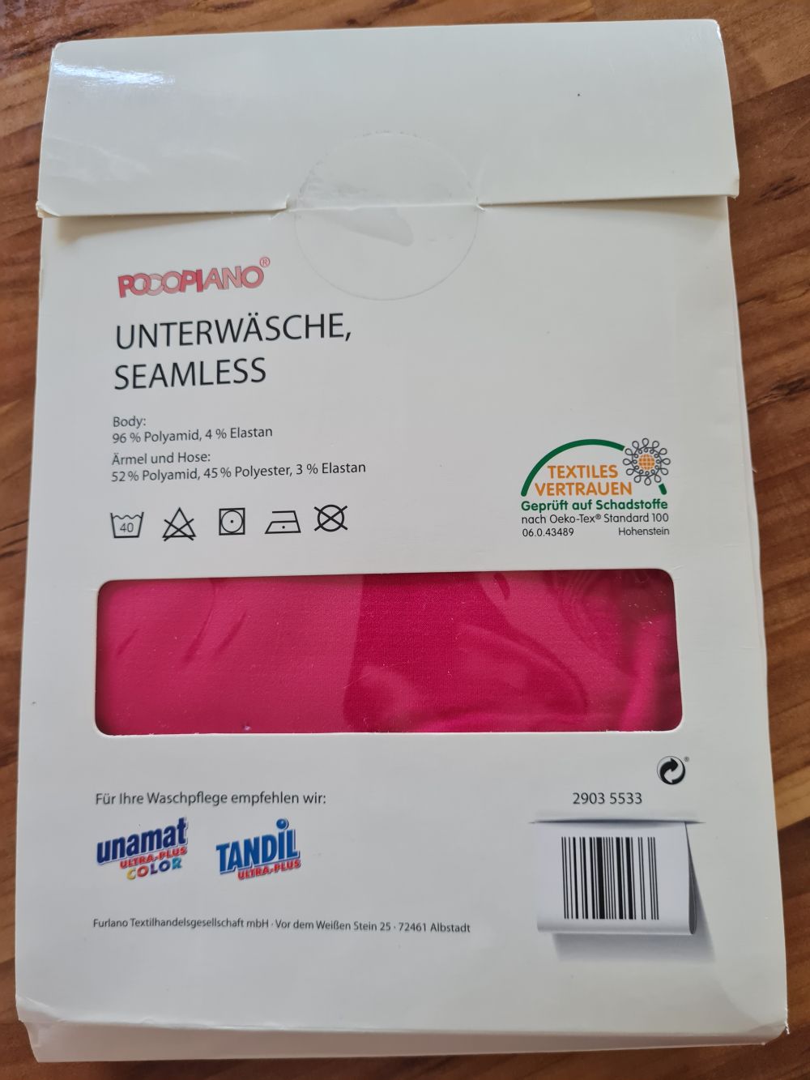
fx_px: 811
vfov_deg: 67.3
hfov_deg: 53.1
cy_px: 540
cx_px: 405
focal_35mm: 26
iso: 250
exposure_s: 1/100
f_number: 1.8
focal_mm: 5.4
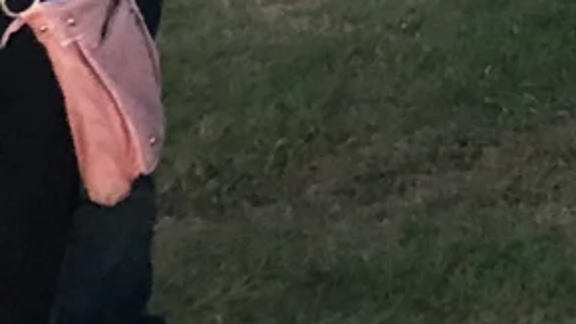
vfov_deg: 6.9
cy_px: -690
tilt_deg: +5.8
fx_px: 2397
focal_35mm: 157
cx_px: 1331
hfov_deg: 11.6
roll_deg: +2.4
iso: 100
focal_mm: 3.99
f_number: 1.8
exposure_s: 1/10
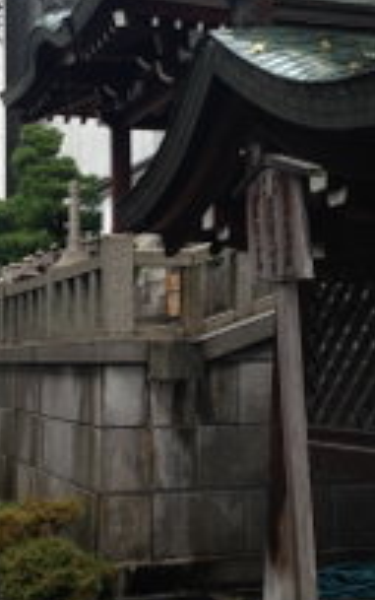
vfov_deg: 29.8
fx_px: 1127
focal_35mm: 69
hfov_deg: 18.9
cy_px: 284
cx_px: 142
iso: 64
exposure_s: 1/120
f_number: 2.4
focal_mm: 4.12
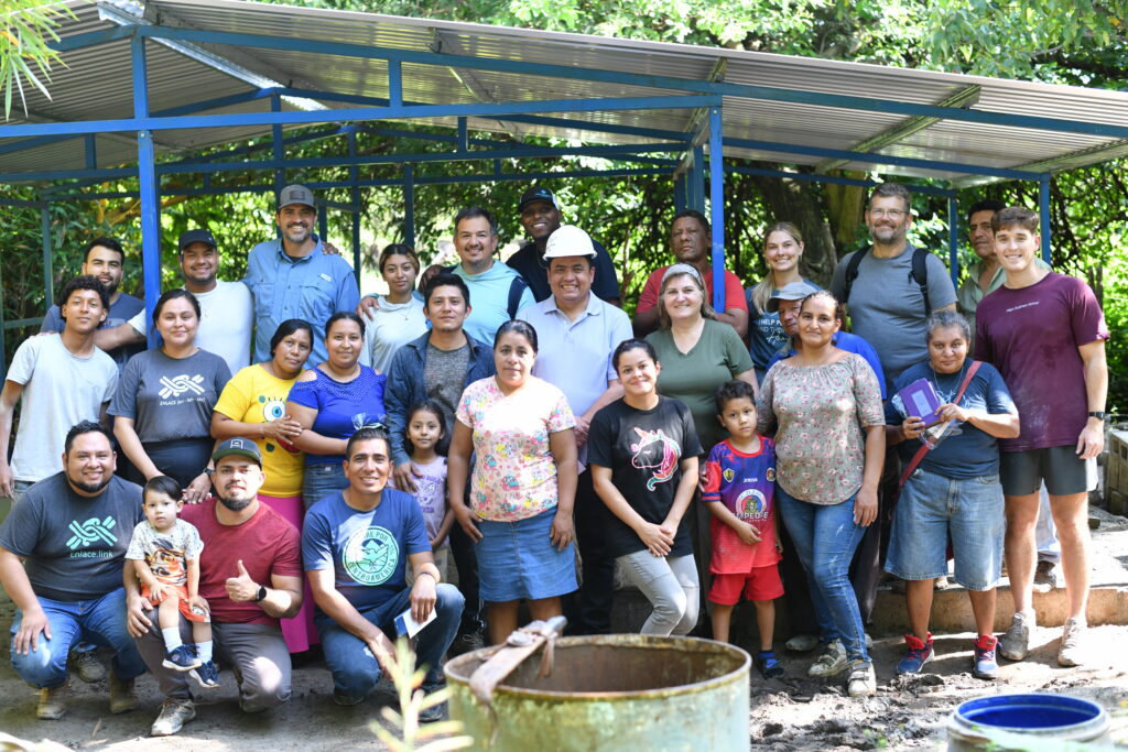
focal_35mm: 50
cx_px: 564
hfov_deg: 39.6
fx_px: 1567
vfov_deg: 27.0
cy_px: 376
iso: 640
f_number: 3.2
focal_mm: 50
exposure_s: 1/320
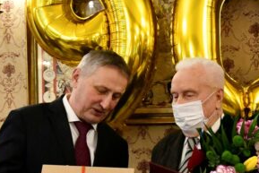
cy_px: 170
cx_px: 163
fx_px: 525
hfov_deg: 27.6
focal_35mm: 73
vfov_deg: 18.3
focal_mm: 22
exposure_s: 1/320
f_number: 4.5
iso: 10000
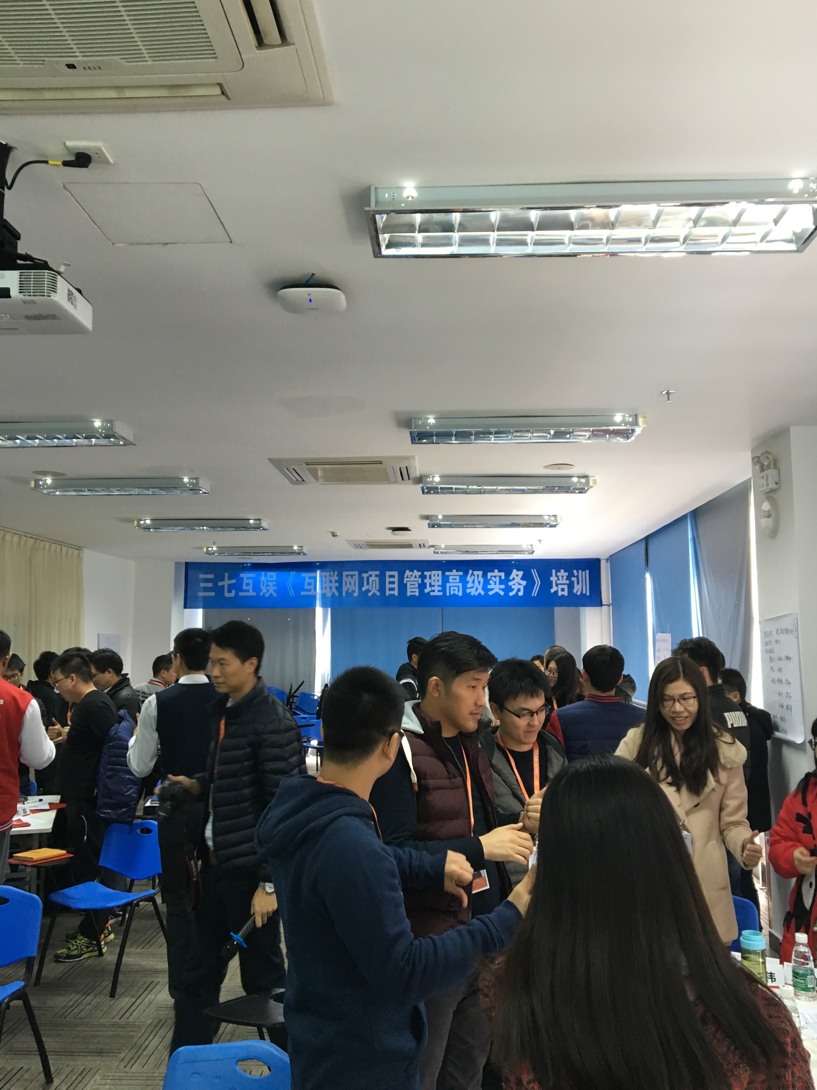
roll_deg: +1.4
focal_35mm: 29
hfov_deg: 48.2
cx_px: 408
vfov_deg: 61.7
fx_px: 913
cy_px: 545
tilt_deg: +7.1
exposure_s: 1/33
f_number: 2.2
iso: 125
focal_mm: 4.15
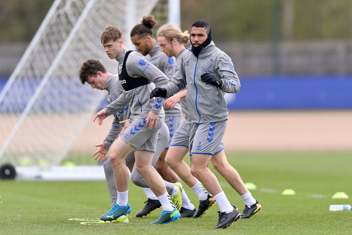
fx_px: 3911
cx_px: 176
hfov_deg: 5.2
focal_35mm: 400
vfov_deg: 3.4
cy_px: 118
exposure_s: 1/2000
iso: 250
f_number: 2.8
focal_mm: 400
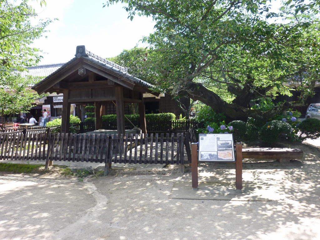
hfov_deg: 69.4
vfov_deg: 54.9
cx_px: 160
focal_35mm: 25
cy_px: 120
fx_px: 231
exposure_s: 1/160
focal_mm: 4.5
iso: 80
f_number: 3.3
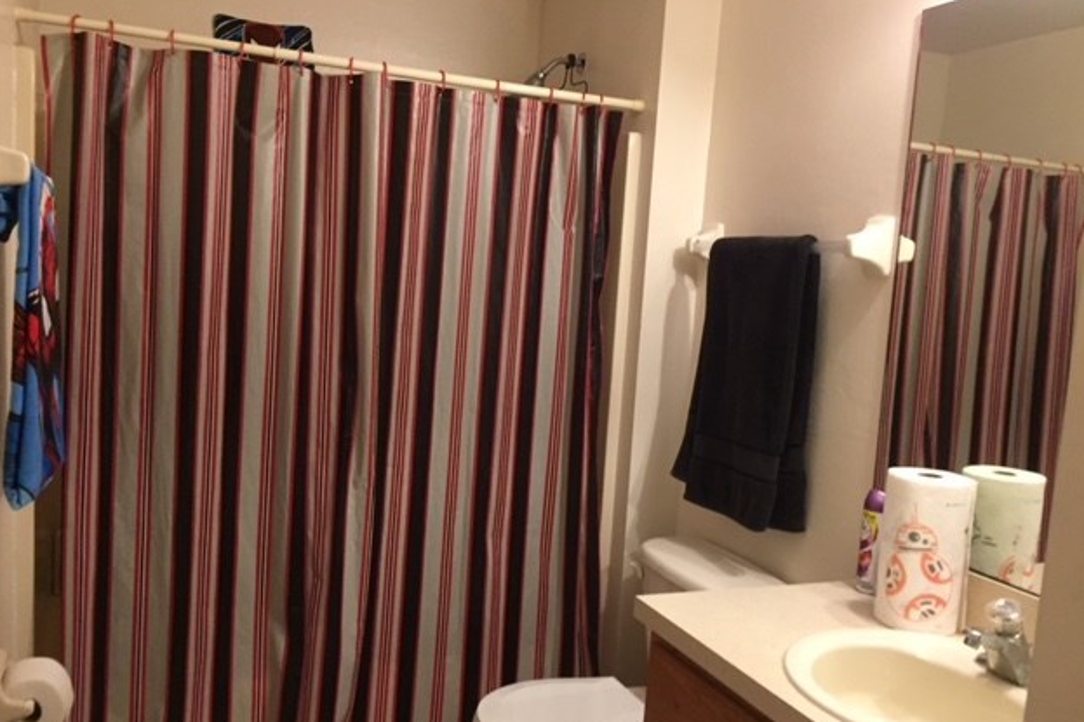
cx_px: 536
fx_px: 933
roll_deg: -5.0
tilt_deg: -6.5
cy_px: 372
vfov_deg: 42.3
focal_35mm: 31
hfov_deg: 60.3
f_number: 2.2
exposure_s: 1/30
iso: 200
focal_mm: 4.15
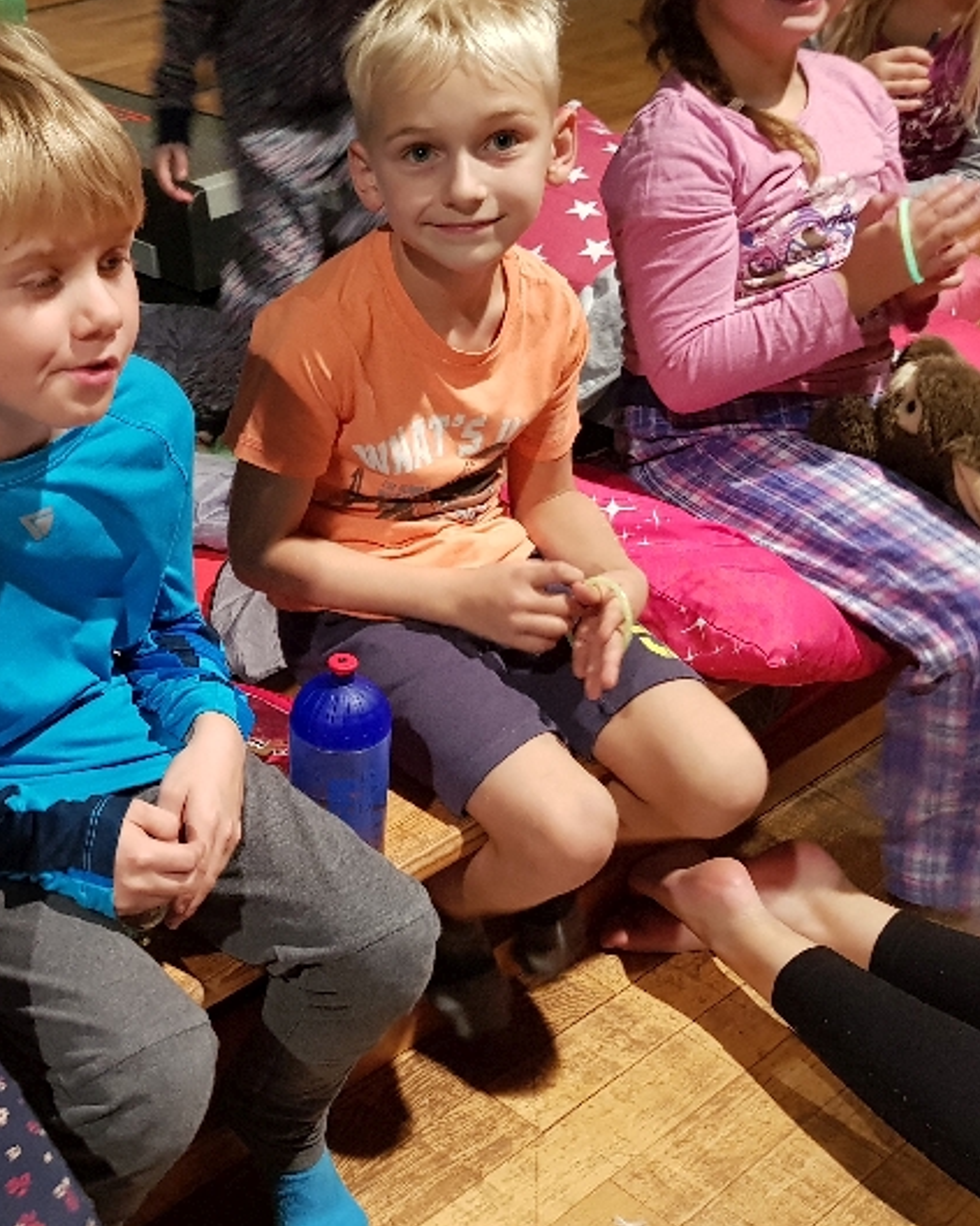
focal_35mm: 48
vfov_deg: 38.8
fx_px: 1741
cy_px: 642
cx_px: 49
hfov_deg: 29.7
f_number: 1.7
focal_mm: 4.2
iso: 200
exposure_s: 1/25
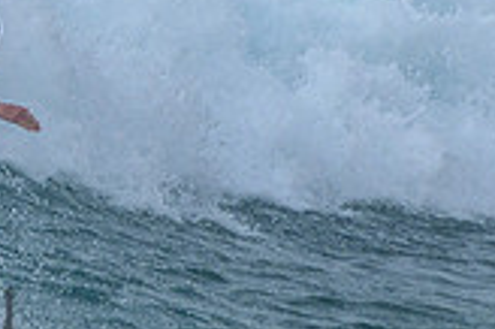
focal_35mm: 1947
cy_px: 137
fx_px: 26744
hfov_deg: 1.1
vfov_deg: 0.7
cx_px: -136
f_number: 9
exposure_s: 1/2000
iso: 500
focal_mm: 400
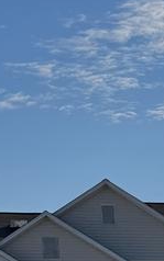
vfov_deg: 11.4
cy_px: 533
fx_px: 1171
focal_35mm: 164
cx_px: 515
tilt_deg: -5.4
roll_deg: +3.8
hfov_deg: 7.1
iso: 125
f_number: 1.78
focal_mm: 6.76
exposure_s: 1/11905
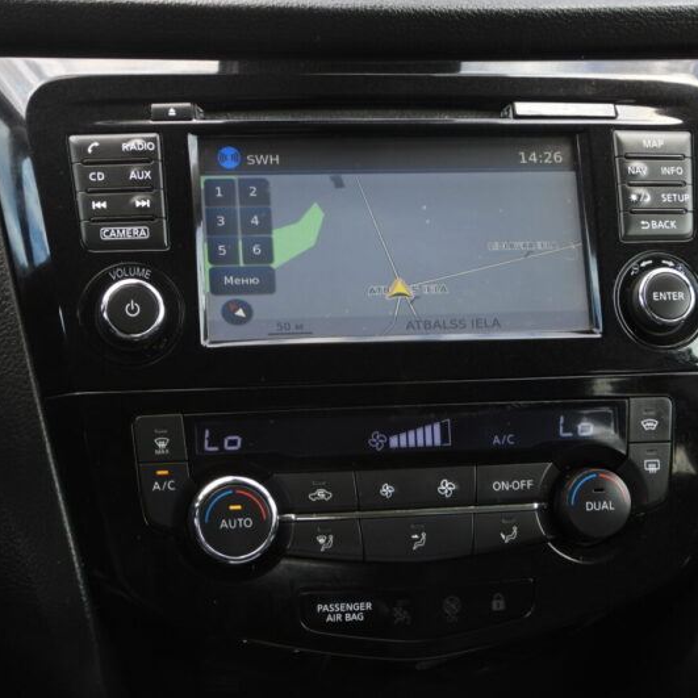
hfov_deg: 20.9
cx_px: 358
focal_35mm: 83
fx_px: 1893
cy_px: 348
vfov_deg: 20.9
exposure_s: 1/60
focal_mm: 12.6
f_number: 3.5
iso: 100
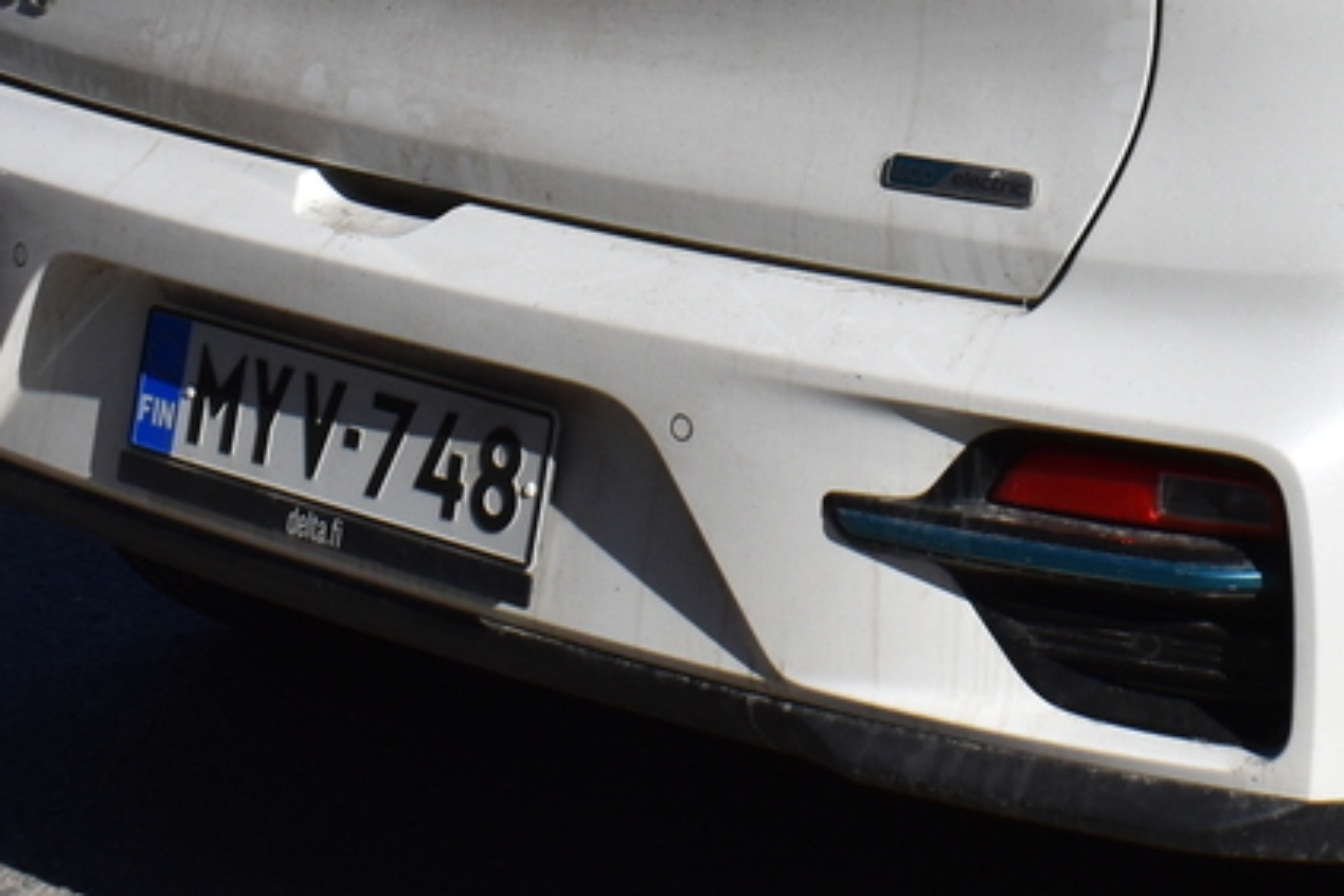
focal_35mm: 115
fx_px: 4293
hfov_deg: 17.5
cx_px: 1255
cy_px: -222
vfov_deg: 11.6
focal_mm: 20
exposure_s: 1/1000
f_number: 9.5
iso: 200
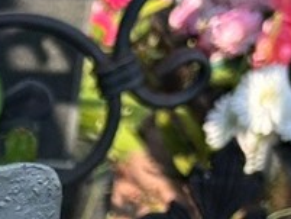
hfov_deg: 9.7
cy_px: 516
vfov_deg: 7.5
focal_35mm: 186
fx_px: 1565
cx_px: -346
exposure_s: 1/1233
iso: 50
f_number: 1.6
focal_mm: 5.96
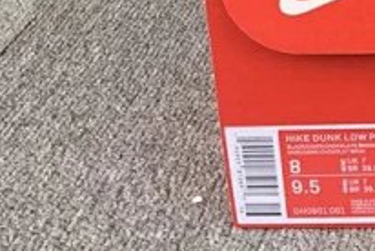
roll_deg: -0.6
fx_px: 1043
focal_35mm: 100
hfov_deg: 18.2
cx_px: 555
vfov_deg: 12.8
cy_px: -151
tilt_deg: -18.5
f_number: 2.4
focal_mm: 3.3
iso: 32
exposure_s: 1/50
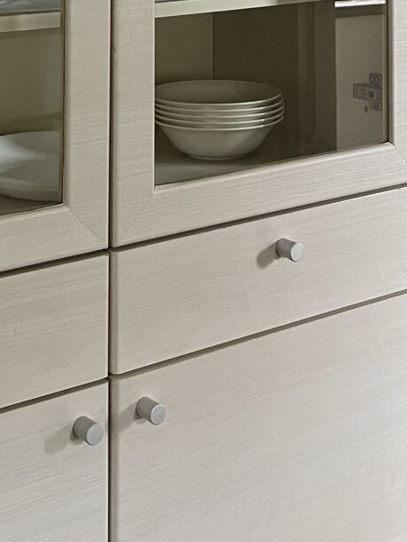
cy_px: -126
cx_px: 184
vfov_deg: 21.9
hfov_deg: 18.0
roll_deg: -0.1
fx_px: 1285
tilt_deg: -0.2
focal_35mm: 82
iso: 250
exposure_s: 1/60
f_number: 1.5
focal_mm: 5.7
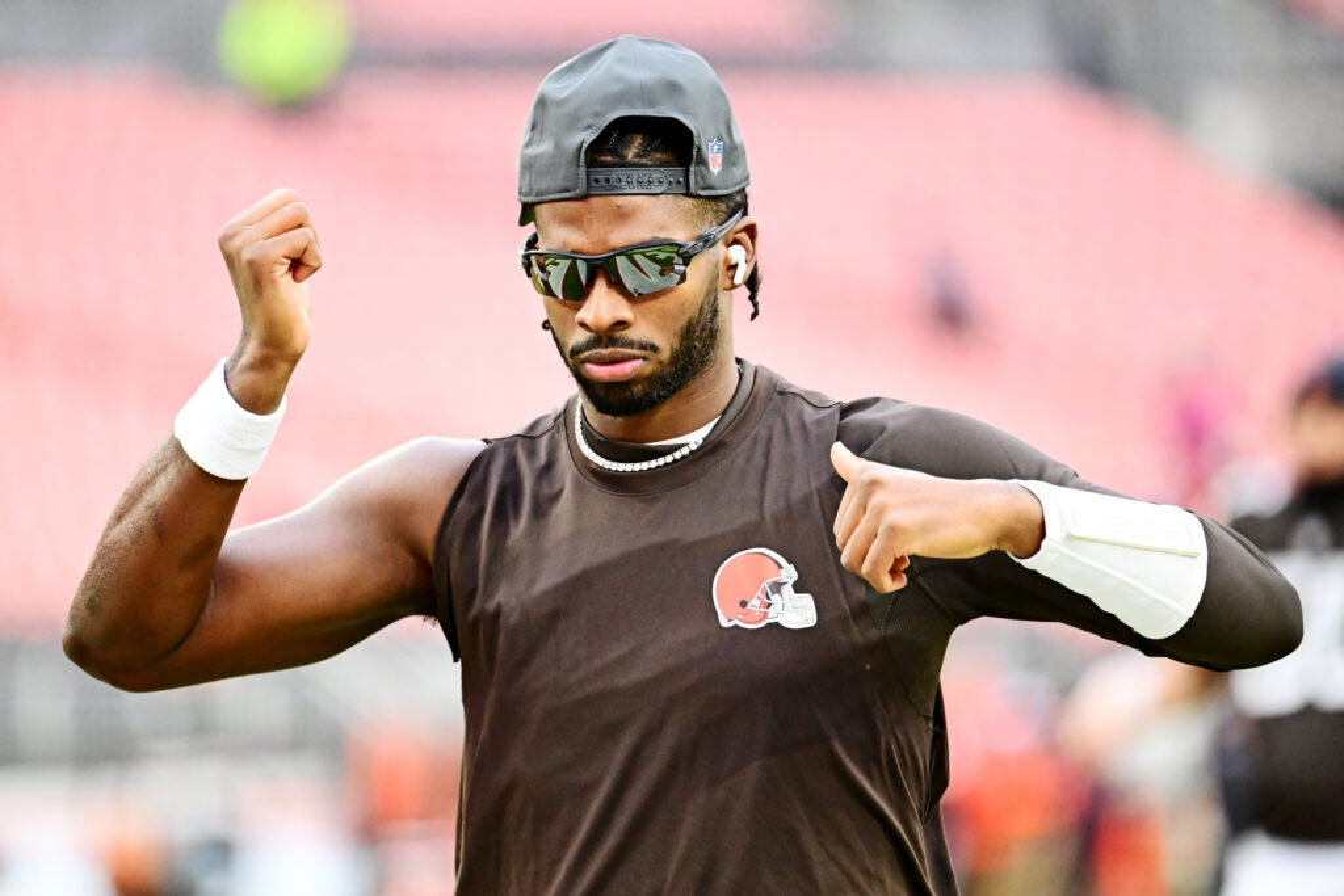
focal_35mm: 400
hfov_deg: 5.2
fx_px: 14934
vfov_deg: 3.4
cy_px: 448
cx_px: 672
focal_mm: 400
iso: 8000
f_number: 4.5
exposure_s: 1/2500
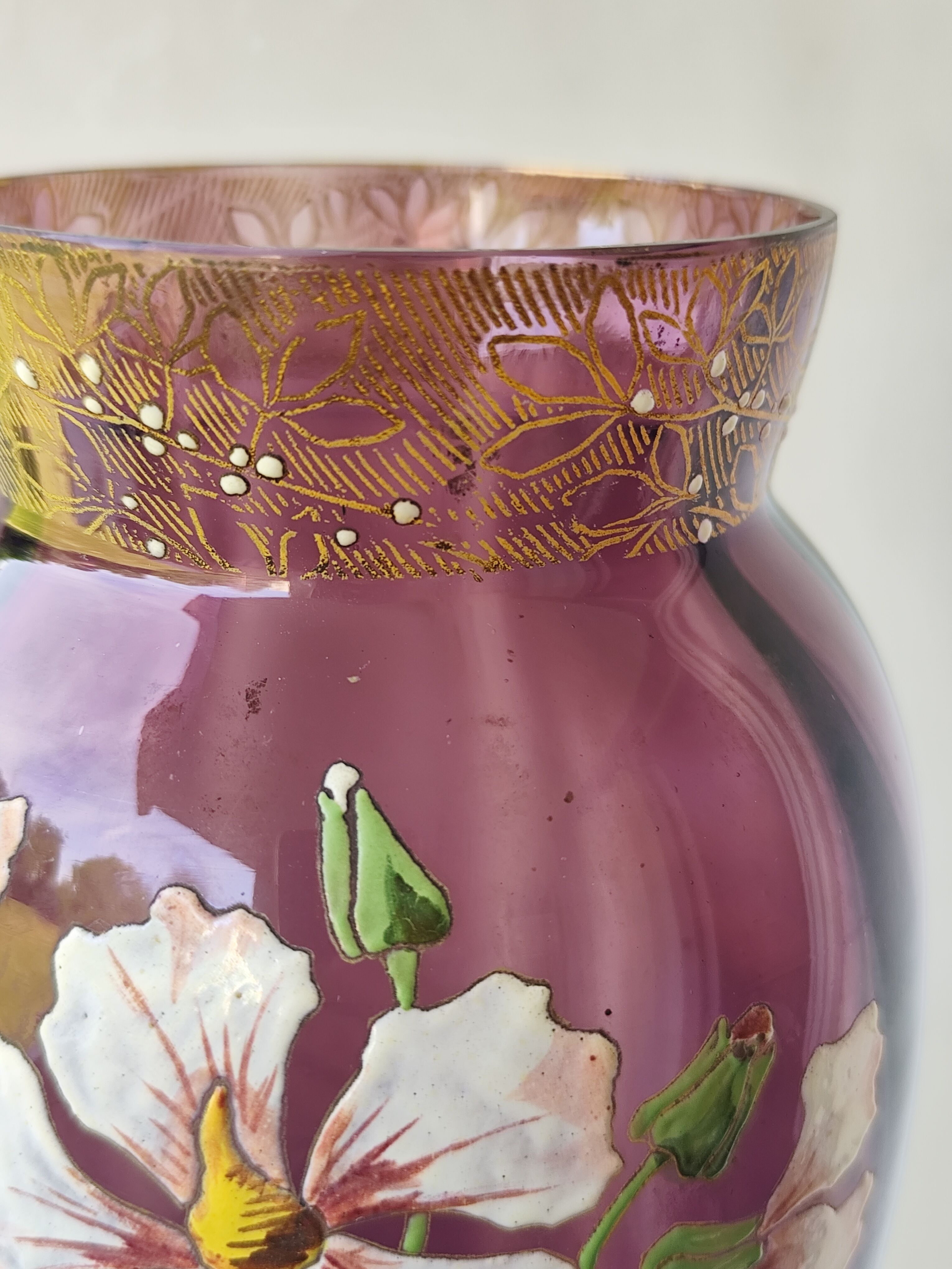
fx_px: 1283
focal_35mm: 35
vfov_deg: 52.6
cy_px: 634
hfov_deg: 40.7
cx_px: 476
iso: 125
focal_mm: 6.14
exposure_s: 1/100
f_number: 1.65
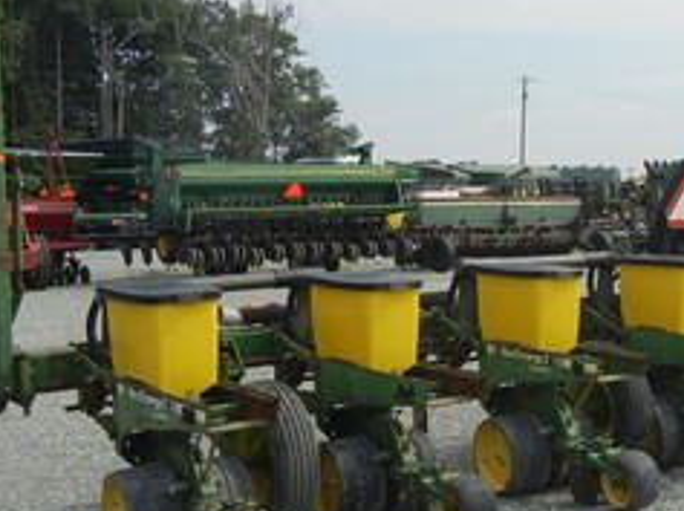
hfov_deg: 27.7
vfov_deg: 21.3
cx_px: 528
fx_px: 1361
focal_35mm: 69
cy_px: 260
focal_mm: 5.4
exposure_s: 1/433
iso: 160
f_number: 7
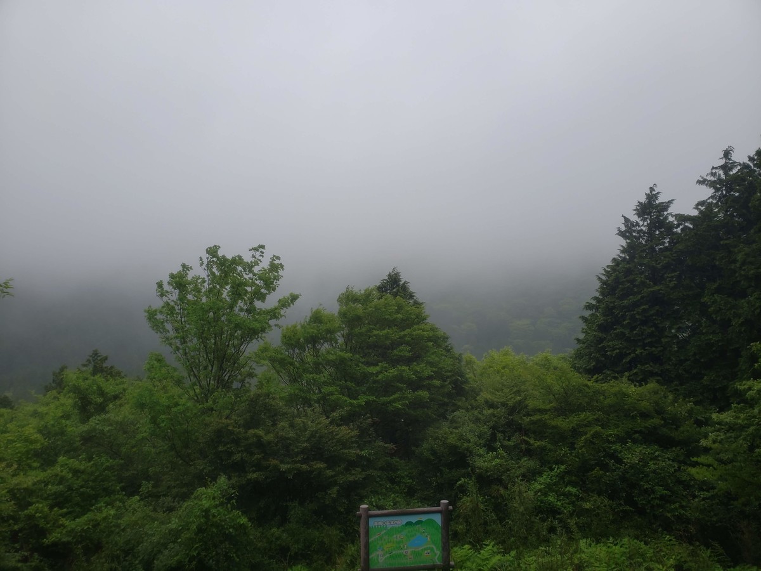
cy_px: 286
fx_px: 572
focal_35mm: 26
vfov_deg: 53.1
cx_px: 380
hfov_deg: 67.3
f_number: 2.4
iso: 50
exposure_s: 1/336
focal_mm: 4.3
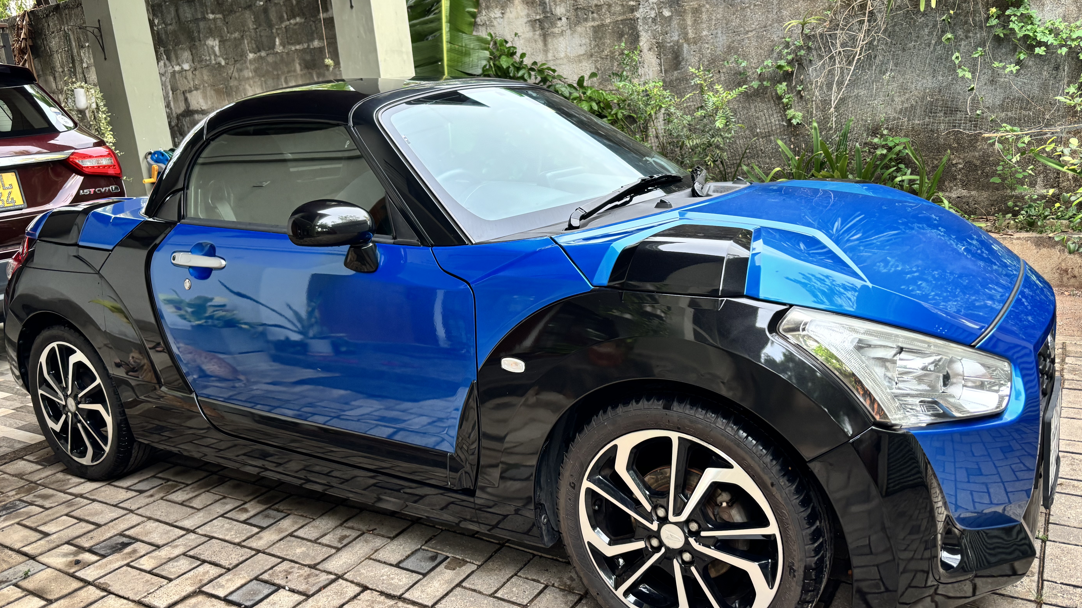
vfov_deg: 40.2
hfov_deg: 66.1
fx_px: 832
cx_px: 543
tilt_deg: -12.6
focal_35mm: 29
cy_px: 305
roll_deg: +5.6
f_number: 1.6
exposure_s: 1/88
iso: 125
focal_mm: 5.96
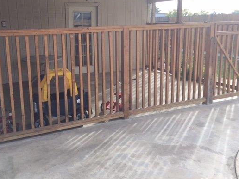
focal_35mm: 36
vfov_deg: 39.6
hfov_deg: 51.1
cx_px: 97
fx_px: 249
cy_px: 76
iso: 32
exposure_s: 1/344
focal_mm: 4.15
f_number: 2.2
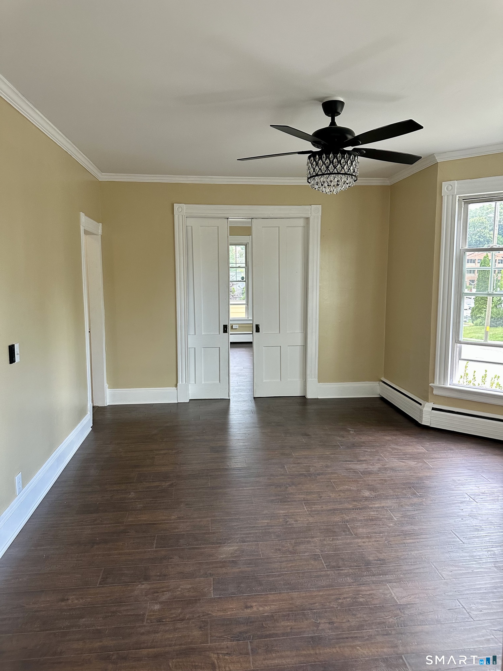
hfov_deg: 56.8
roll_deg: -0.2
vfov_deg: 71.6
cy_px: 336
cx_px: 252
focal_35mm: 24
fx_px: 465
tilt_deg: -5.6
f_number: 1.78
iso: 200
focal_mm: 6.86
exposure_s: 1/120
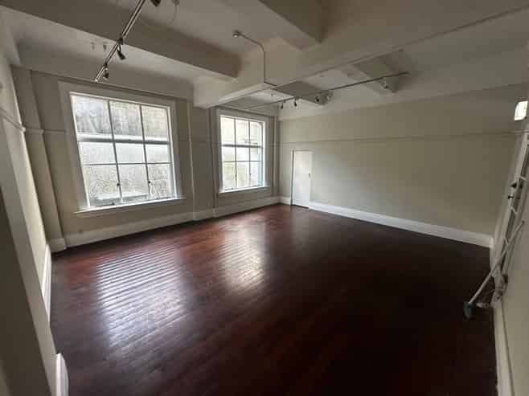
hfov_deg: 102.1
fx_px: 214
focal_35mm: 14
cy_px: 198
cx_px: 264
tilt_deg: -11.5
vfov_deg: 85.6
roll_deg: -0.5
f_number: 2.2
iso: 320
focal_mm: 2.22
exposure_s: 1/85
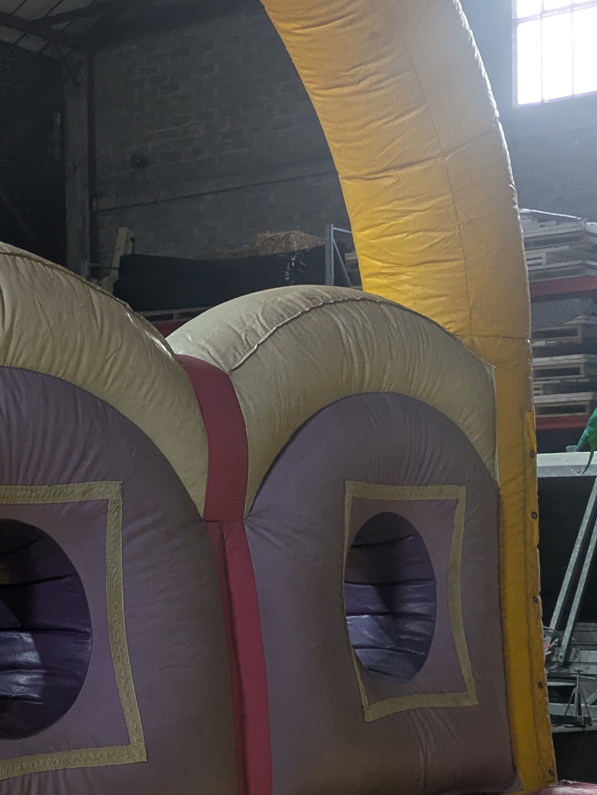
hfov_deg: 20.2
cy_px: 549
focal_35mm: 71
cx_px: 11
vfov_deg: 27.2
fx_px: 1631
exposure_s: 1/100
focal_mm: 5.43
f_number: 1.89
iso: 273
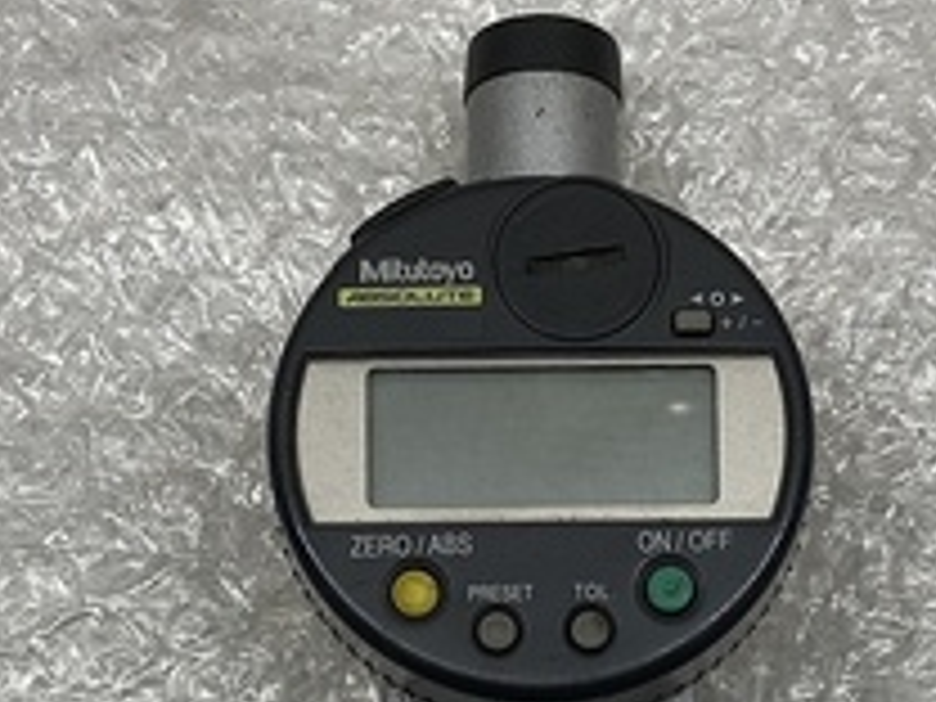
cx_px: 540
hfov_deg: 22.7
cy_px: 765
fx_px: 2325
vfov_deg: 16.7
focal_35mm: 86
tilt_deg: -75.3
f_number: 1.8
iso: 20
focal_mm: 3.99
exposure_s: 1/136
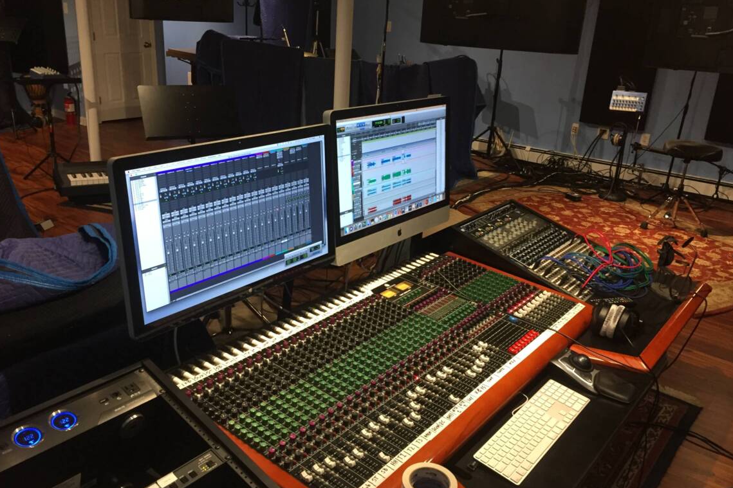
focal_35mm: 31
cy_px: 240
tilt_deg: -20.9
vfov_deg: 42.3
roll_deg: -3.6
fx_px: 631
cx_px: 361
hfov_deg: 60.3
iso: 125
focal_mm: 4.15
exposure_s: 1/30
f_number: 2.2
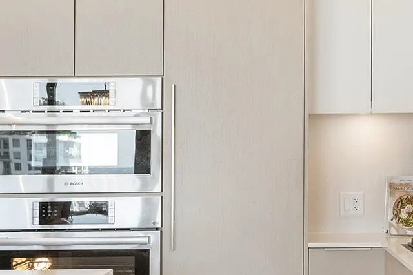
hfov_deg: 25.2
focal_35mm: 80
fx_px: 917
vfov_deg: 17.0
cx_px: 289
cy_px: 193
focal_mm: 32
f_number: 4
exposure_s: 1/320
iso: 1250
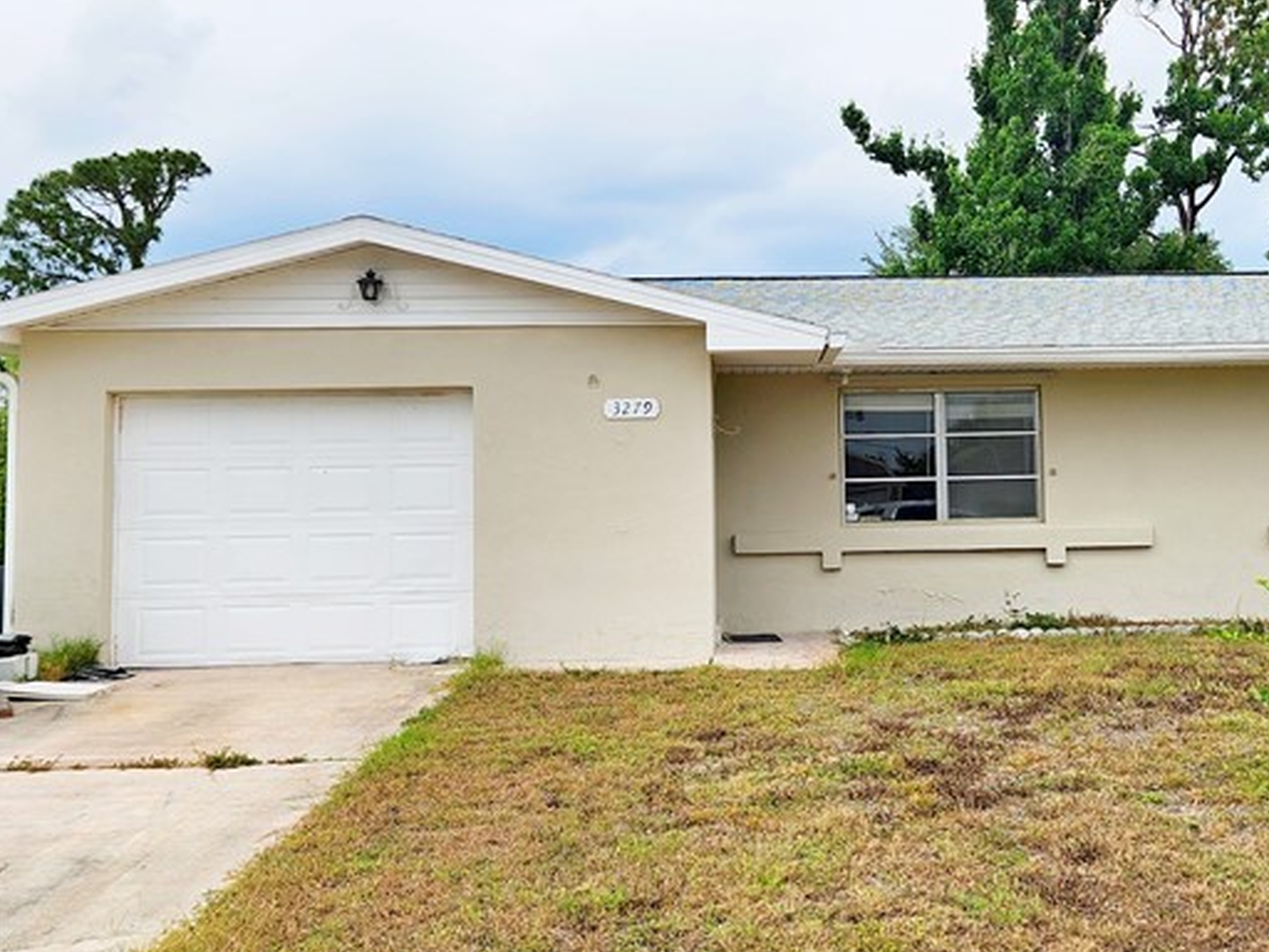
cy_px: 394
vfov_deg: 31.5
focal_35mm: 46
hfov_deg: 40.6
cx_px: 865
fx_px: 1686
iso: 20
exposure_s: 1/2000
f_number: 1.8
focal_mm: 5.4
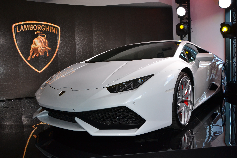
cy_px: 79
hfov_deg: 67.4
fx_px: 178
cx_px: 118
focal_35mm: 27
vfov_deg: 47.9
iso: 400
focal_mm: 18
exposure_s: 1/60
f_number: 8
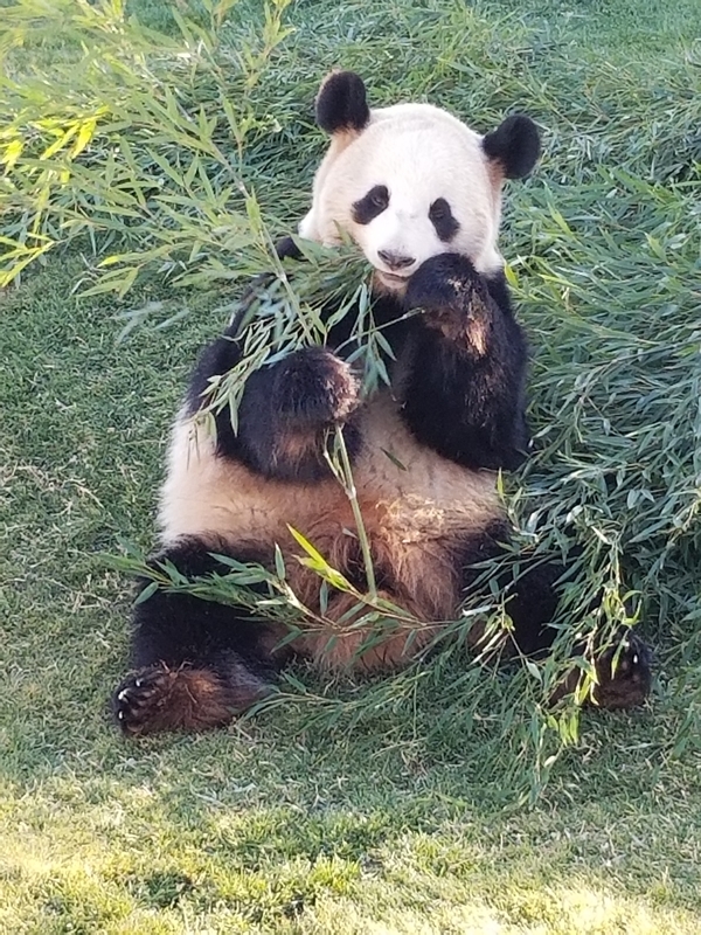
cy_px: 468
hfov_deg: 53.1
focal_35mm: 26
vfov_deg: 67.3
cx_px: 350
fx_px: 702
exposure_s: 1/176
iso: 50
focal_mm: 4.25
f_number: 1.7
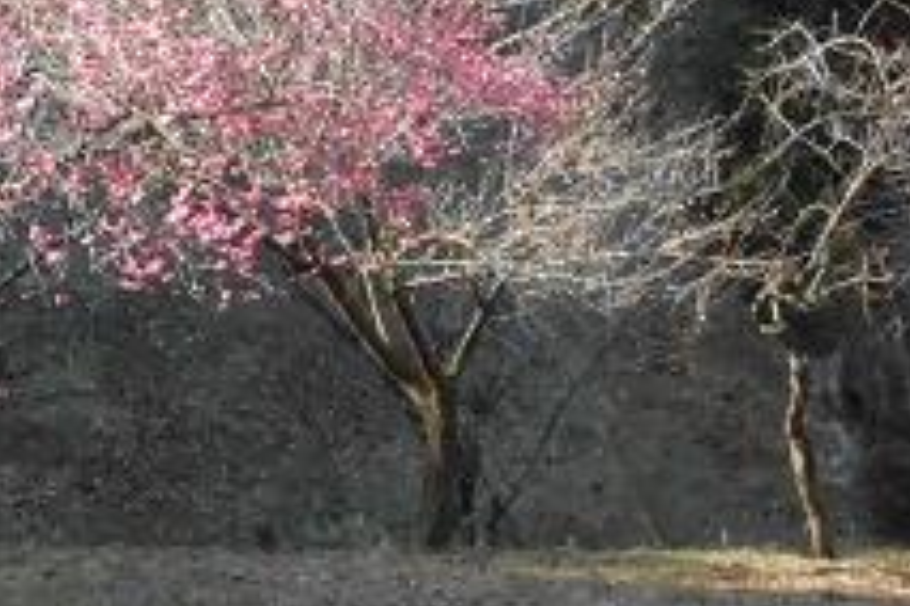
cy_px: -115
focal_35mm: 182
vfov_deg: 7.5
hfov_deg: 11.2
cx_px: -53
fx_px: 4600
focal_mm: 14.5
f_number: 6.6
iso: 1600
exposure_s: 1/1250
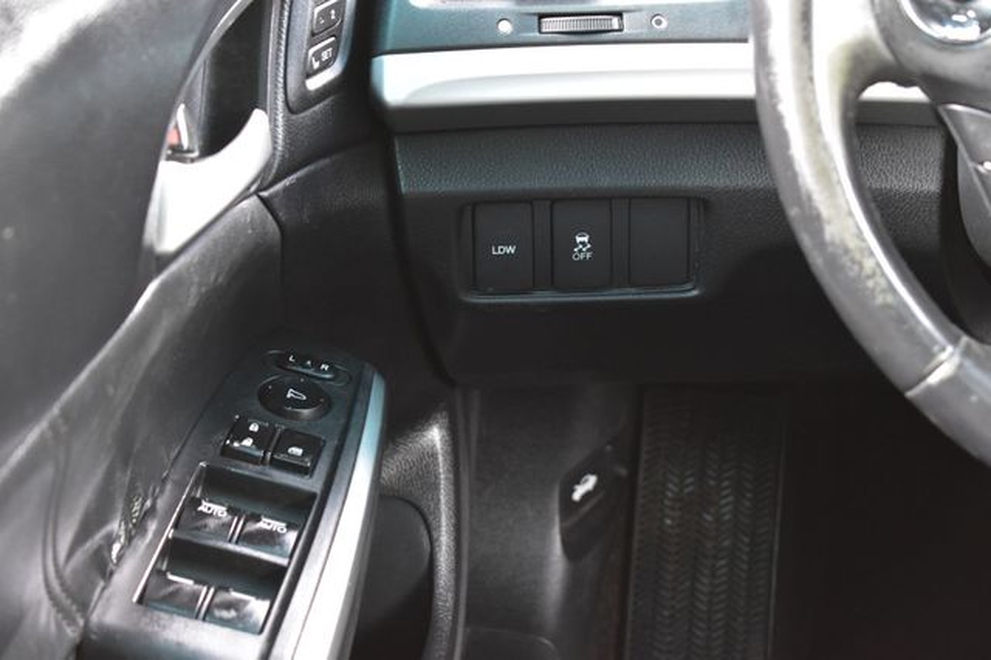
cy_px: 330
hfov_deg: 24.6
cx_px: 496
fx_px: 2270
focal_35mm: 82
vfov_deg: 16.5
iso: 1250
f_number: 6.3
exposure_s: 1/15
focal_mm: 55
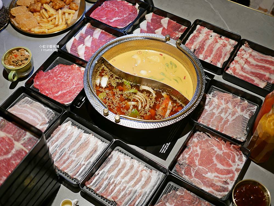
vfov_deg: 29.1
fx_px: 396
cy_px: 103
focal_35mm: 50
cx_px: 137
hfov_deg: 38.2
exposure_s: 1/60
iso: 250
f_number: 1.8
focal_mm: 25
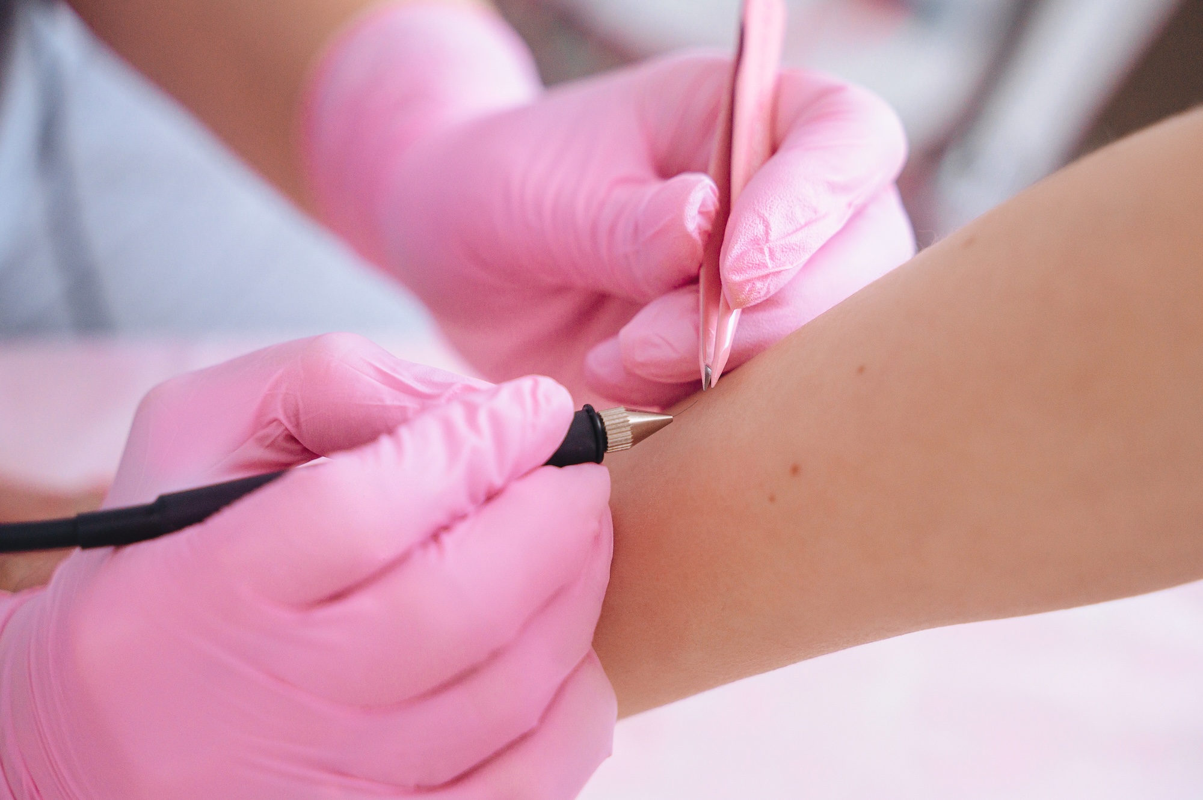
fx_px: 2405
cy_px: 400
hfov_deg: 28.1
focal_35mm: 72
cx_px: 602
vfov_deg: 18.9
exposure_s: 1/160
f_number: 3.5
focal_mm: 72
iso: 1250
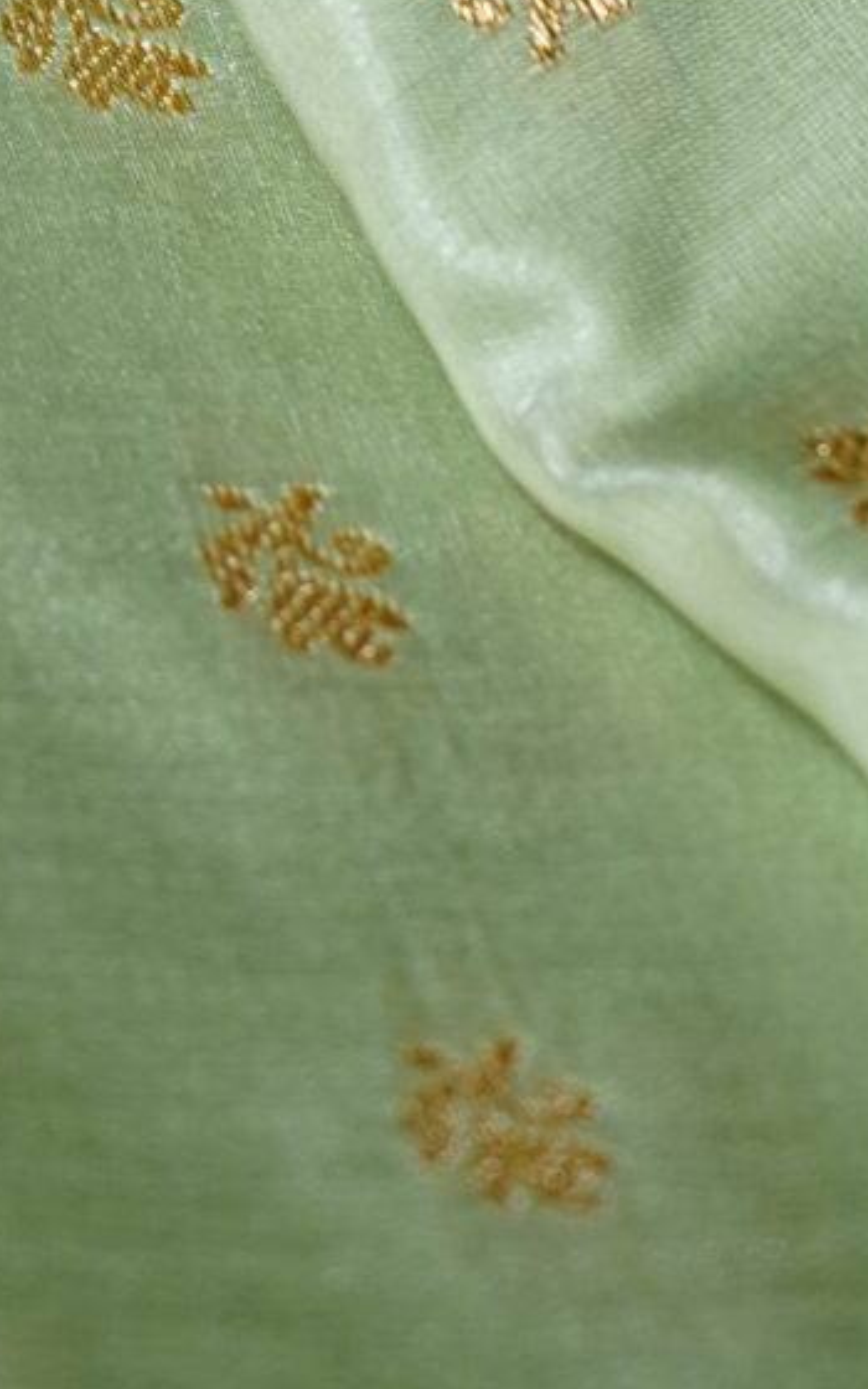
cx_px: 76
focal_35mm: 489
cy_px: -471
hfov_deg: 2.7
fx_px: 18508
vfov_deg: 4.3
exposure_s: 1/200
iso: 500
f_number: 4
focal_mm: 105
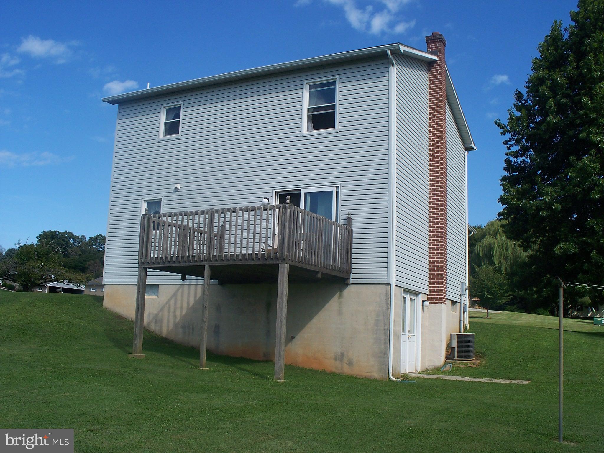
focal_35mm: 36
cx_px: 302
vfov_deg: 39.7
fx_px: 628
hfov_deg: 51.4
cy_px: 226
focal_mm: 7.54
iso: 80
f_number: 5
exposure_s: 1/400
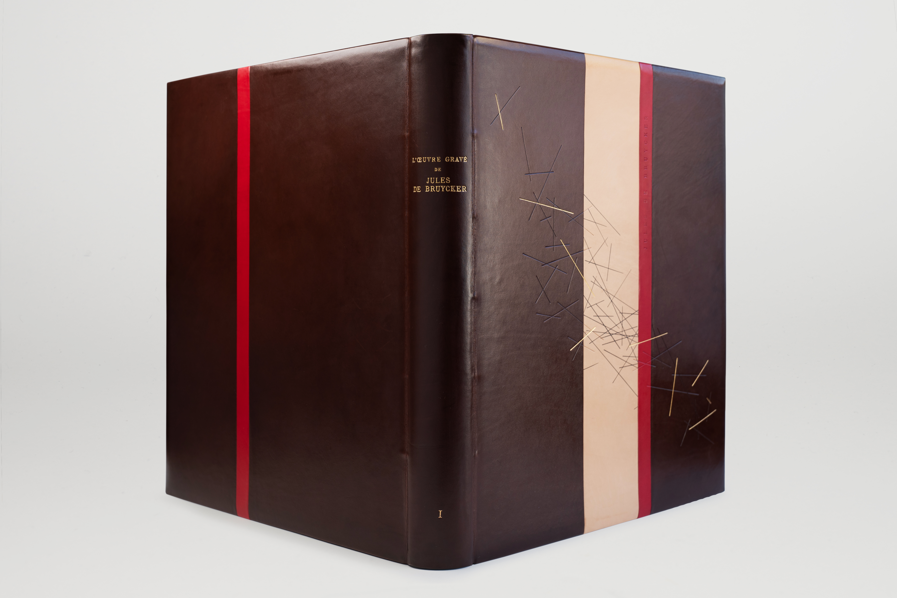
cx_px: 448
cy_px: 299
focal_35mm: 39
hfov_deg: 49.6
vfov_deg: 34.2
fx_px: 972
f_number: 6.3
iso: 200
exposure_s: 1/80
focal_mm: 39
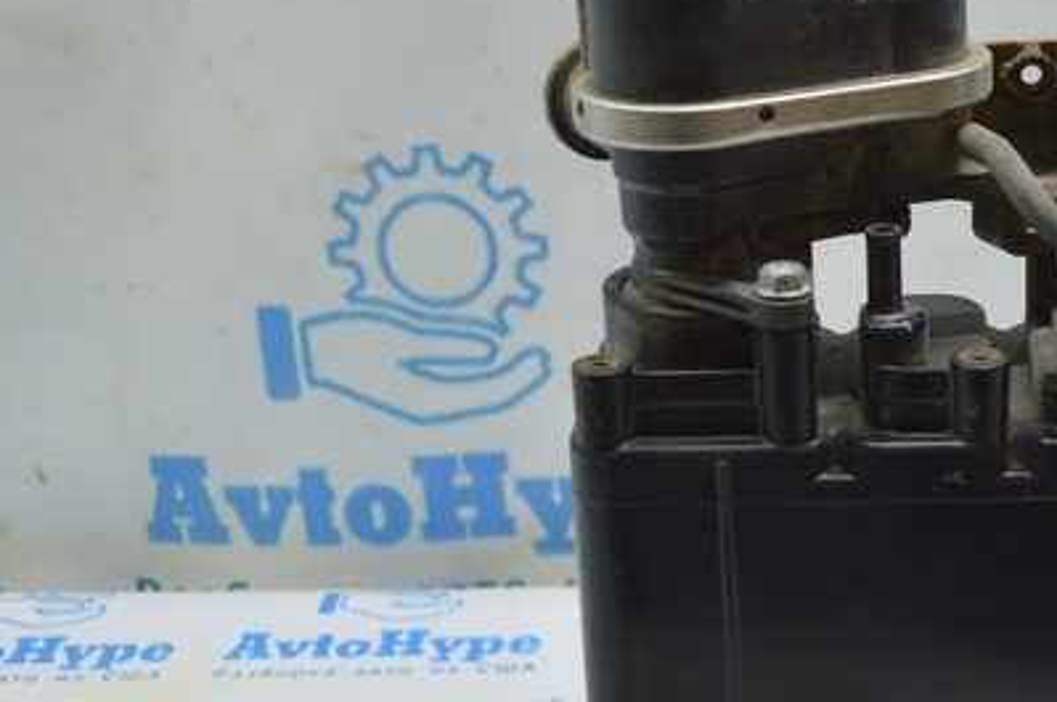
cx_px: 869
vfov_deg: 17.5
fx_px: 2258
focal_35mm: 77
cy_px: 544
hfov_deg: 25.8
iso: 400
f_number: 3.8
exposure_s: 1/80
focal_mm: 20
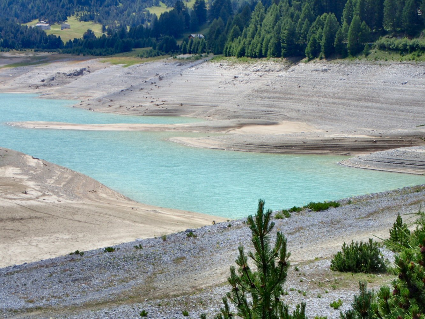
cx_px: 212
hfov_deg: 19.6
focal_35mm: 100
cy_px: 160
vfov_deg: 14.8
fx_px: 1228
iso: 100
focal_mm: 18
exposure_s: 1/200
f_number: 6.3
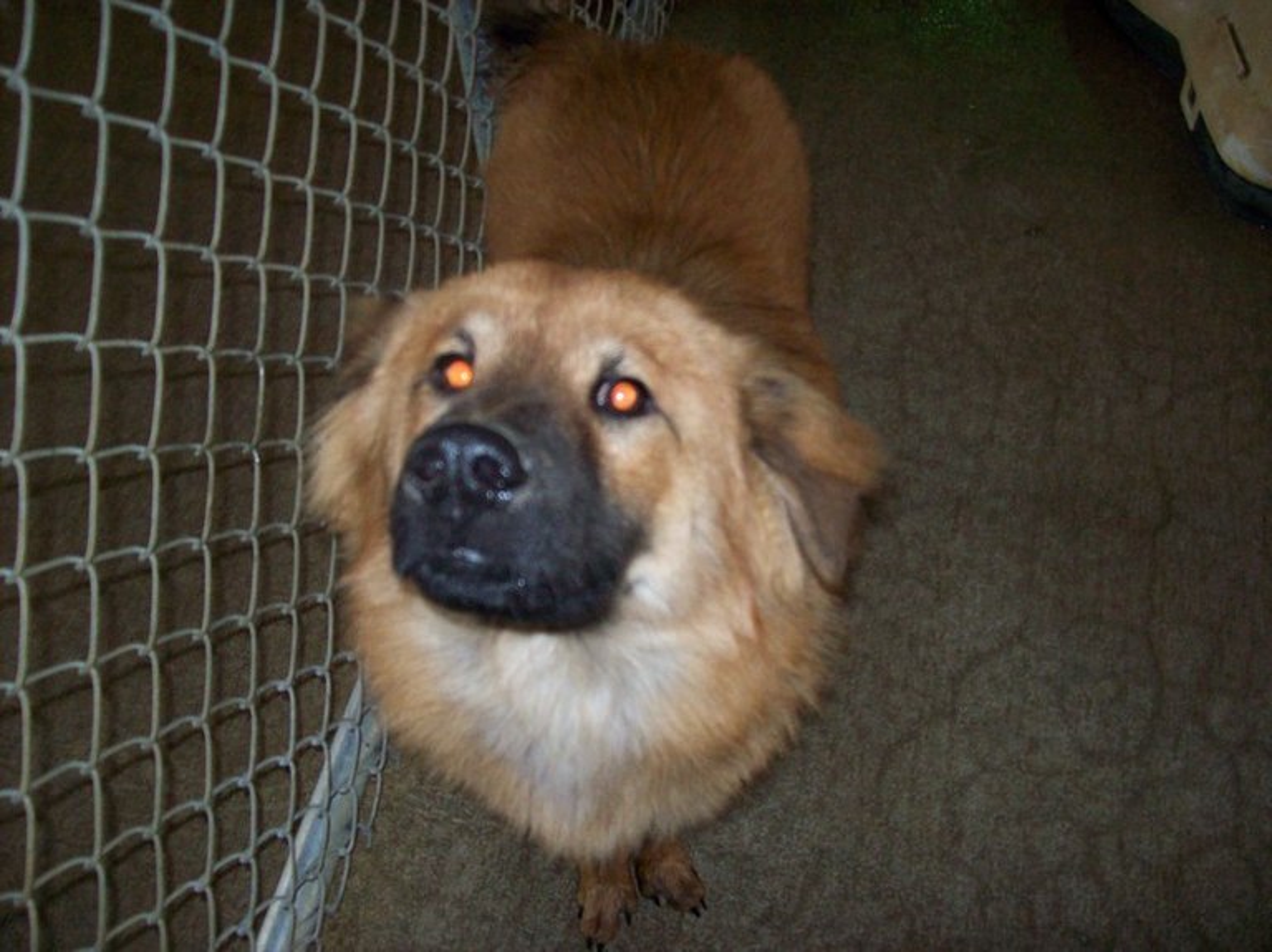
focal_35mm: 36
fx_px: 1322
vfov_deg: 39.6
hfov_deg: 51.4
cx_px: 636
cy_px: 476
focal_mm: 6
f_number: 2.7
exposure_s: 1/64
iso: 200
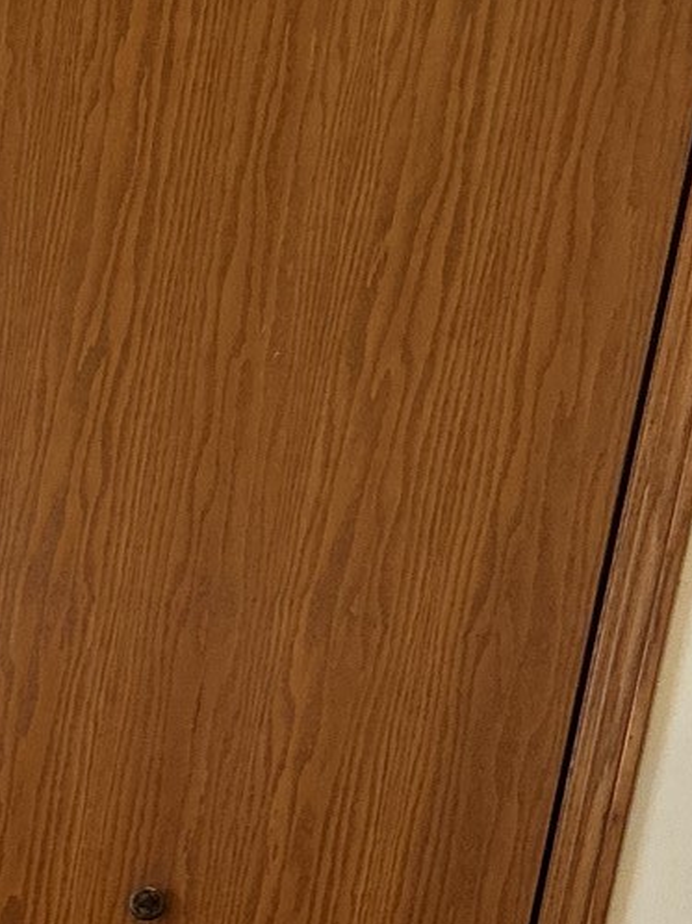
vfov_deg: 17.3
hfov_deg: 12.2
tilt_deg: -15.0
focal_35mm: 107
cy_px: 1176
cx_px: -714
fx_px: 2854
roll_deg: -5.0
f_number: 1.5
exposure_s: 1/60
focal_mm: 5.7
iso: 80
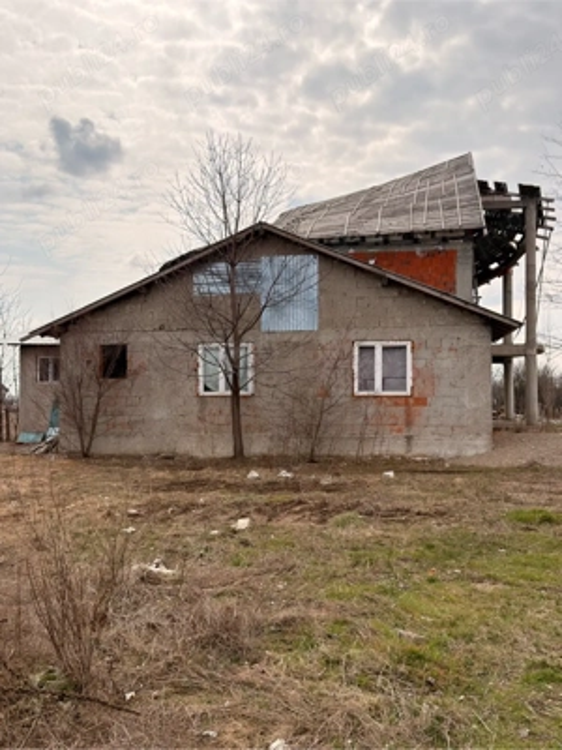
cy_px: 375
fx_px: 758
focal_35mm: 35
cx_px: 281
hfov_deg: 40.7
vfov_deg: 52.6
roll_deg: -1.0
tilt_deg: +2.2
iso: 100
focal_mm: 6.76
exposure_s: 1/11364
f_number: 1.78
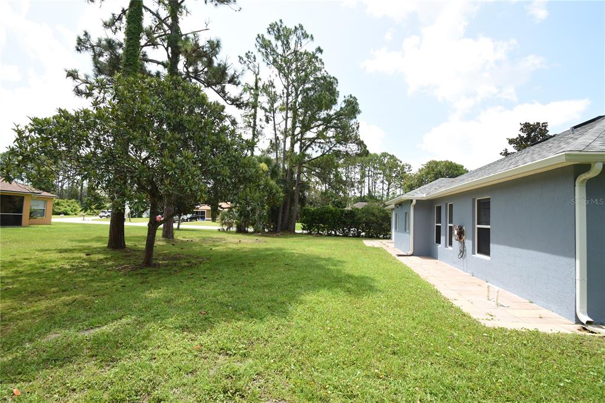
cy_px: 202
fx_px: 252
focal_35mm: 15
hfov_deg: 100.4
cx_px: 302
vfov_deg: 77.3
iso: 100
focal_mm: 10
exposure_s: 1/160
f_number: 6.3
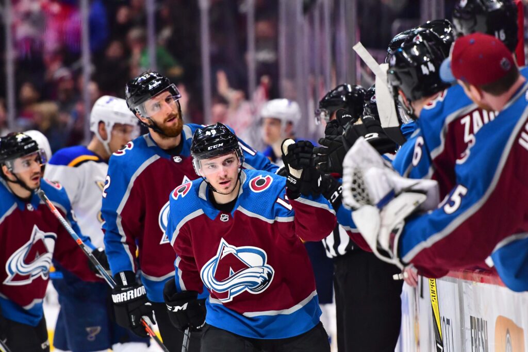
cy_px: 176
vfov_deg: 3.4
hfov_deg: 5.2
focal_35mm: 400
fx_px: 5867
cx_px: 264
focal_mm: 200
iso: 2500
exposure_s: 1/2000
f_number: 3.2
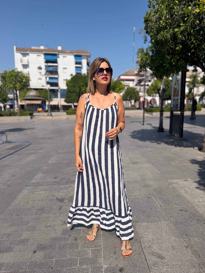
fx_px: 190
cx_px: 102
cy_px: 136
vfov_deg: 71.6
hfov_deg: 56.8
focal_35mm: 24
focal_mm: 6.76
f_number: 1.78
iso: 80
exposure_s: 1/7353
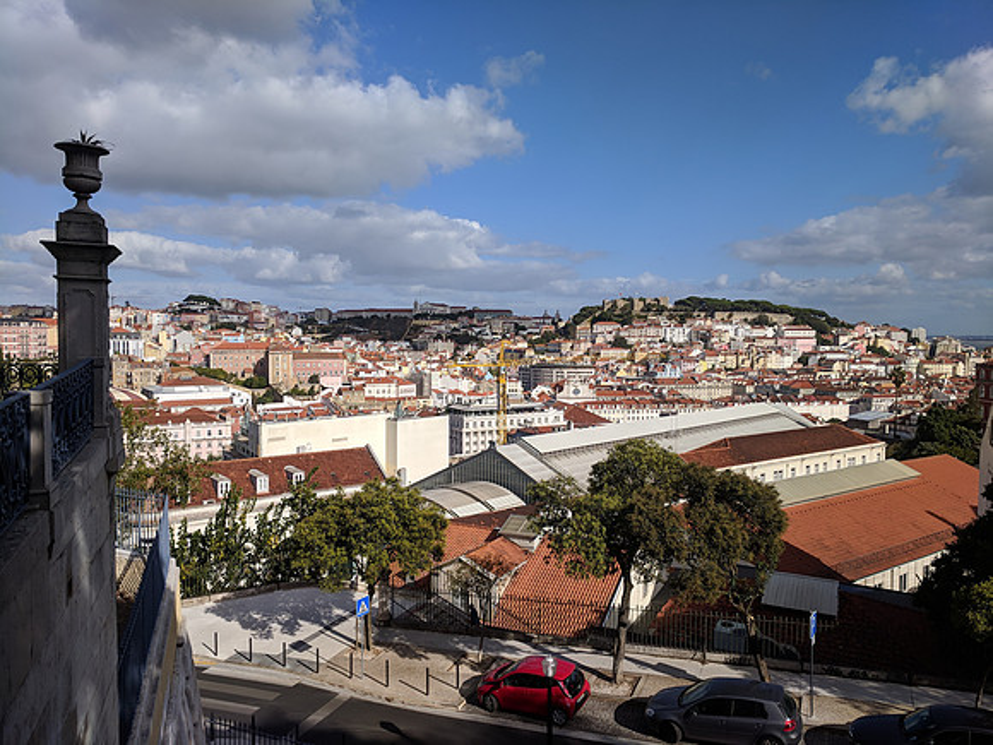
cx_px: 496
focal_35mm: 26
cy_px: 372
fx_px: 746
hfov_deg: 67.3
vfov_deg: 53.1
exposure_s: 1/3717
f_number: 2
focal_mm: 4.67
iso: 51
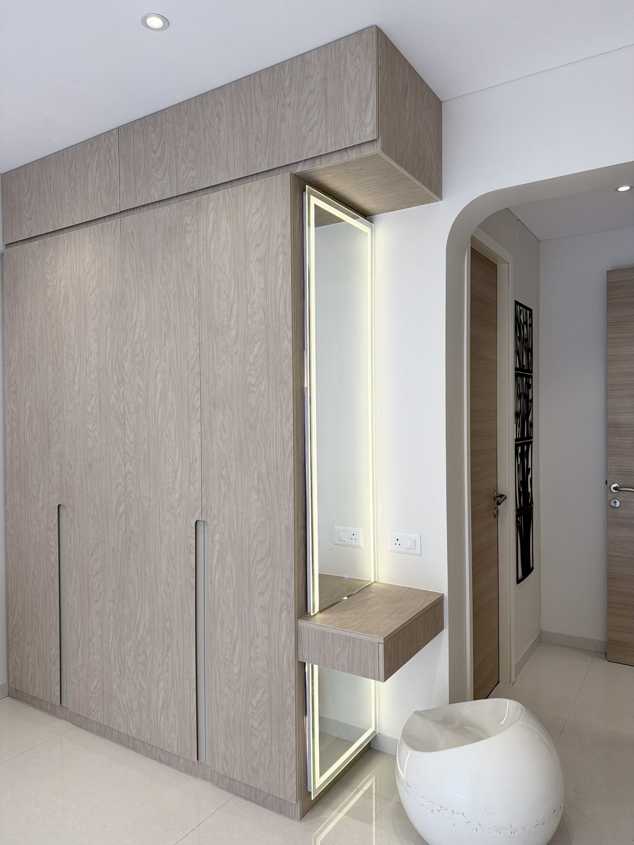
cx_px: 317
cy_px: 422
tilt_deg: -1.8
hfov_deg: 56.8
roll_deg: +0.2
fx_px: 586
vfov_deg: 71.6
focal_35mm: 24
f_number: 1.78
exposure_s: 1/149
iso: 50
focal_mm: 6.76
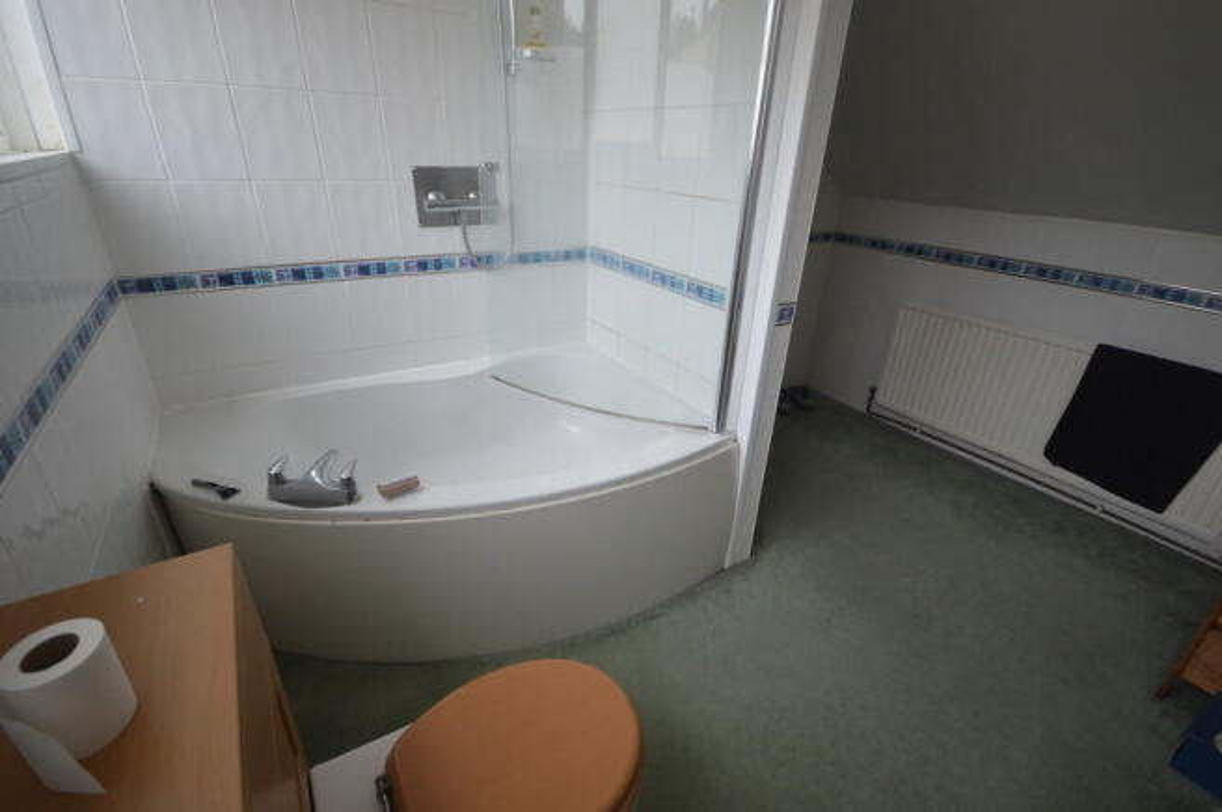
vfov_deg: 77.2
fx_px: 509
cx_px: 611
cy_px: 406
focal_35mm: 15
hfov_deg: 100.4
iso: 400
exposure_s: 1/80
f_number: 4.5
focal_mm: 10
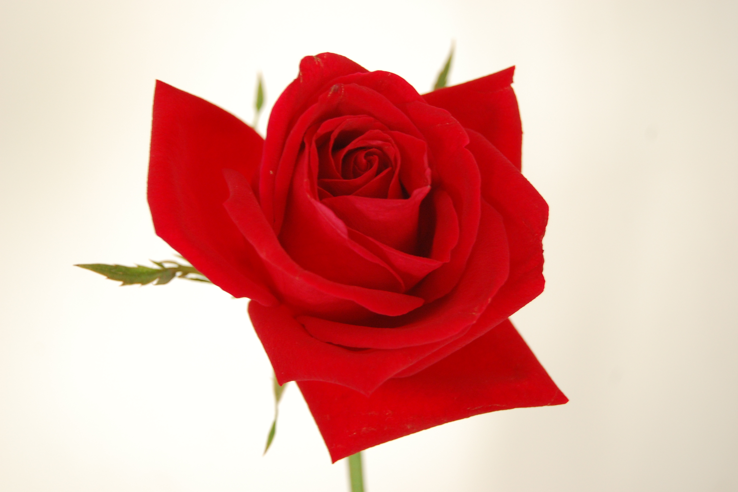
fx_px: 1404
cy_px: 246
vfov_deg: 19.9
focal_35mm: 69
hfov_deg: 29.4
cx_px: 372
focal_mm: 45
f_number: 5.3
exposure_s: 1/13
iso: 800
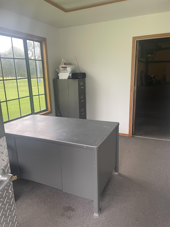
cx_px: 85
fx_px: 170
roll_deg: +2.0
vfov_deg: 67.3
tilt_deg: -13.2
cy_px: 114
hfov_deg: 53.1
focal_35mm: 26
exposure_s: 1/86
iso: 125
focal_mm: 4.2
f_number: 1.6
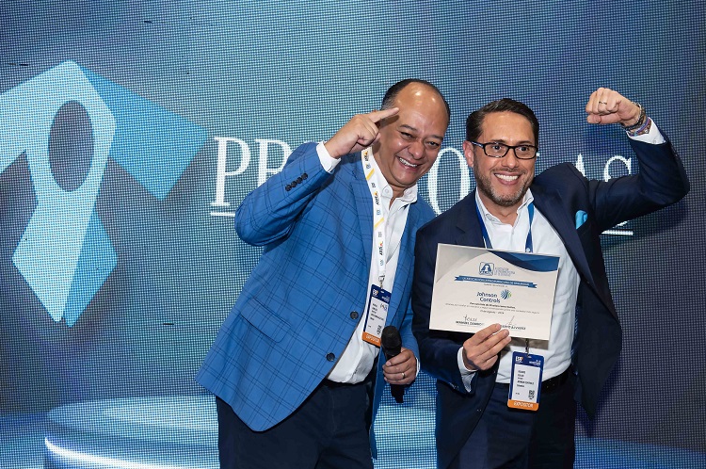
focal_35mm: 48
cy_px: 267
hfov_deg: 41.2
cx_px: 339
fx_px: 940
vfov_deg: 28.0
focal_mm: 40
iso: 800
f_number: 5
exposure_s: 1/125
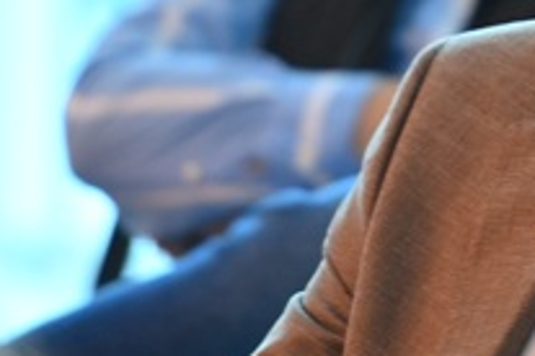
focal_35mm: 772
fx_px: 11472
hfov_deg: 2.7
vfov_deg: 1.8
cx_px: 719
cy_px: -76
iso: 2000
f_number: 2.8
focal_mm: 200
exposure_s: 1/160
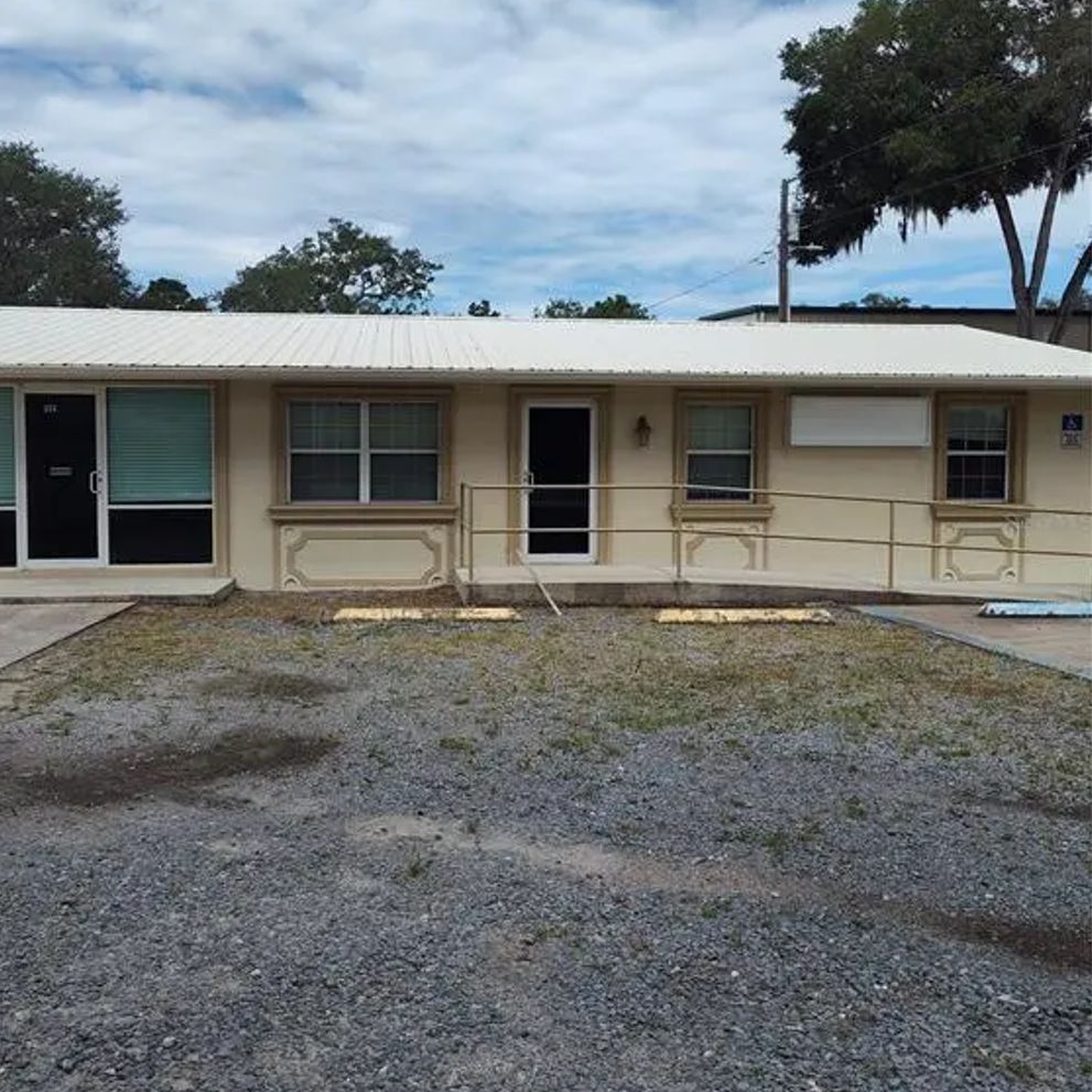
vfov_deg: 57.3
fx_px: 999
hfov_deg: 57.3
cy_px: 520
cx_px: 529
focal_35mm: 28
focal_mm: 5.56
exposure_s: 1/1882
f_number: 1.8
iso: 100
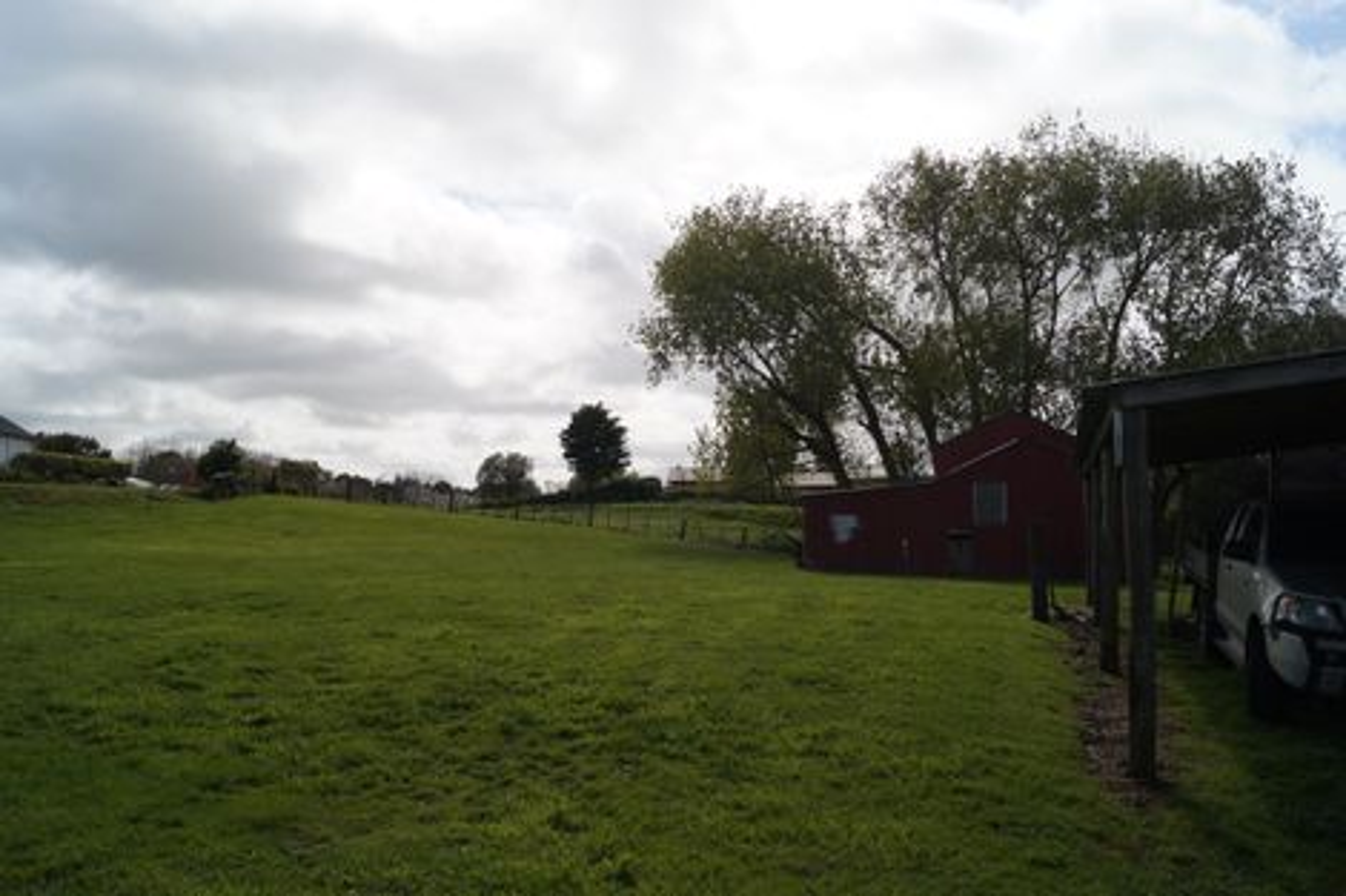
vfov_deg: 47.9
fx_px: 1009
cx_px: 673
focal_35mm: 27
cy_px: 448
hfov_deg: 67.4
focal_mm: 18
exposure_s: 1/640
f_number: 8
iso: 100
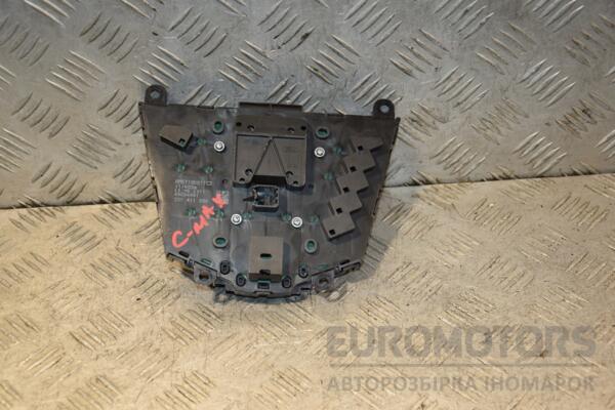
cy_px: 205
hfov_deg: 29.9
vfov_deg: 20.2
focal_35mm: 68
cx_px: 308
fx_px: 1153
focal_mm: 45
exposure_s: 1/200
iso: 800
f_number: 4.8
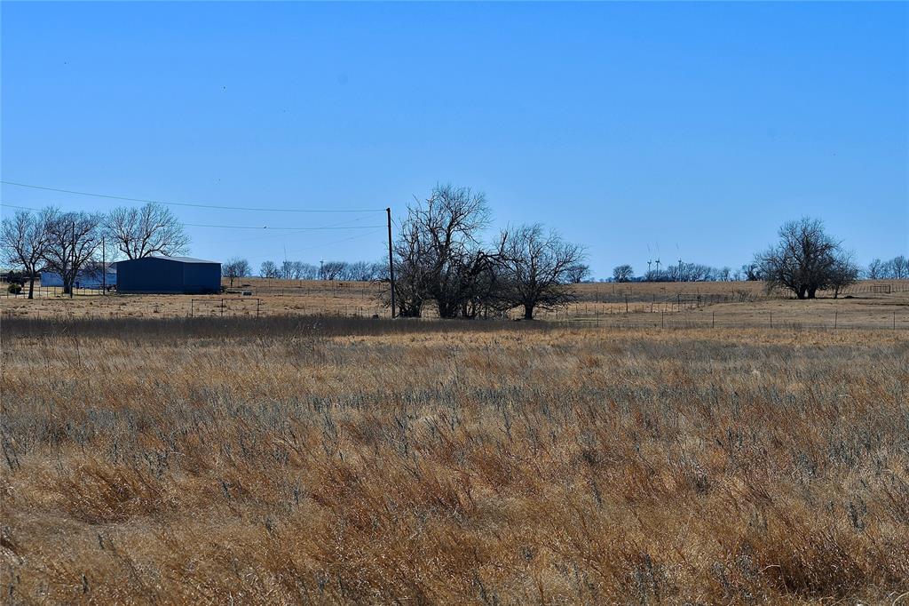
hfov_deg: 19.5
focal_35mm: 105
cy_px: 303
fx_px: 2650
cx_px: 454
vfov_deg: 13.0
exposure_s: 1/400
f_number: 10
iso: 100
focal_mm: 70
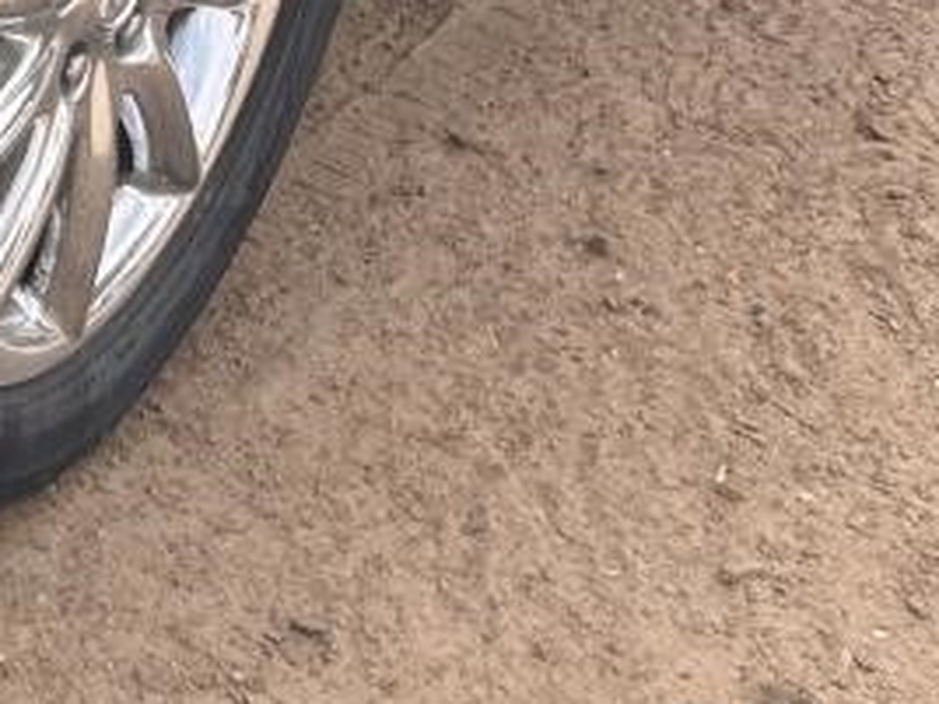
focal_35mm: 124
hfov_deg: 13.5
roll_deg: +0.4
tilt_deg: -23.4
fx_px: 3364
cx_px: -953
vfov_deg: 11.3
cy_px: -459
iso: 50
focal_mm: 5.7
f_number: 1.5
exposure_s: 1/1079
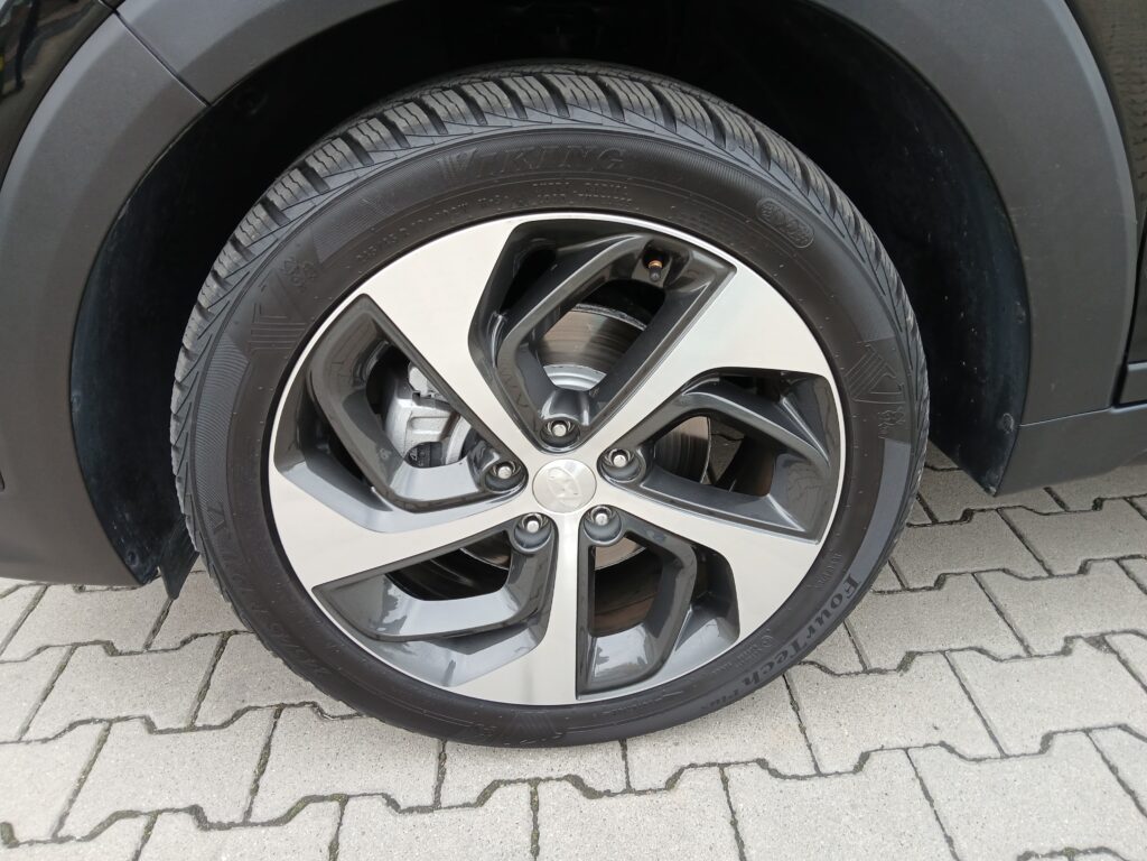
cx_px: 574
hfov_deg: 67.3
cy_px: 430
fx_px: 862
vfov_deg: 53.1
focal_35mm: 26
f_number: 1.8
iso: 50
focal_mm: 3.98
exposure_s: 1/50
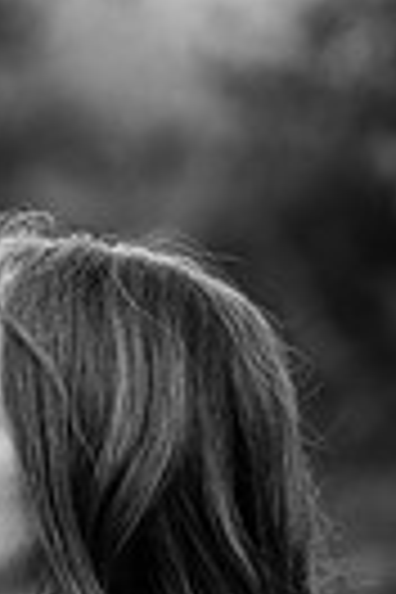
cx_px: -155
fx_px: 4768
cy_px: 850
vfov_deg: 7.0
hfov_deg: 4.7
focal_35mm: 289
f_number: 2.5
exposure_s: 1/200
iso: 500
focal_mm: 85
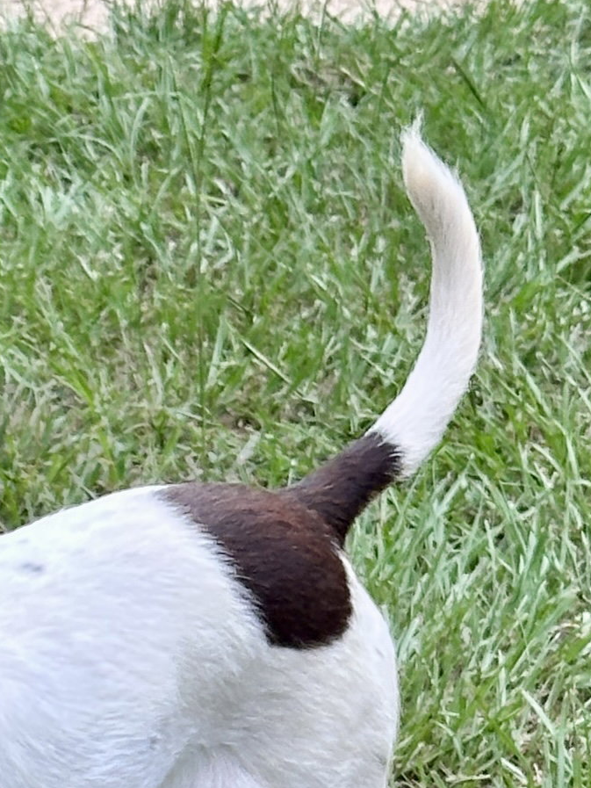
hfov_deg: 12.8
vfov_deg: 16.8
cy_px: 834
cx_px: -50
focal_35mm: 114
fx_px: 2594
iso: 50
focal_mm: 6.86
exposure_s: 1/138
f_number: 1.78
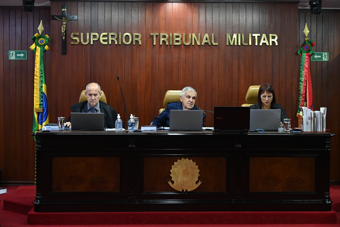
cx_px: 170
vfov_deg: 18.4
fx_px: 699
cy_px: 114
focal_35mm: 74
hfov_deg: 27.4
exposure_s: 1/100
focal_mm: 74
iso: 4000
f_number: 6.3
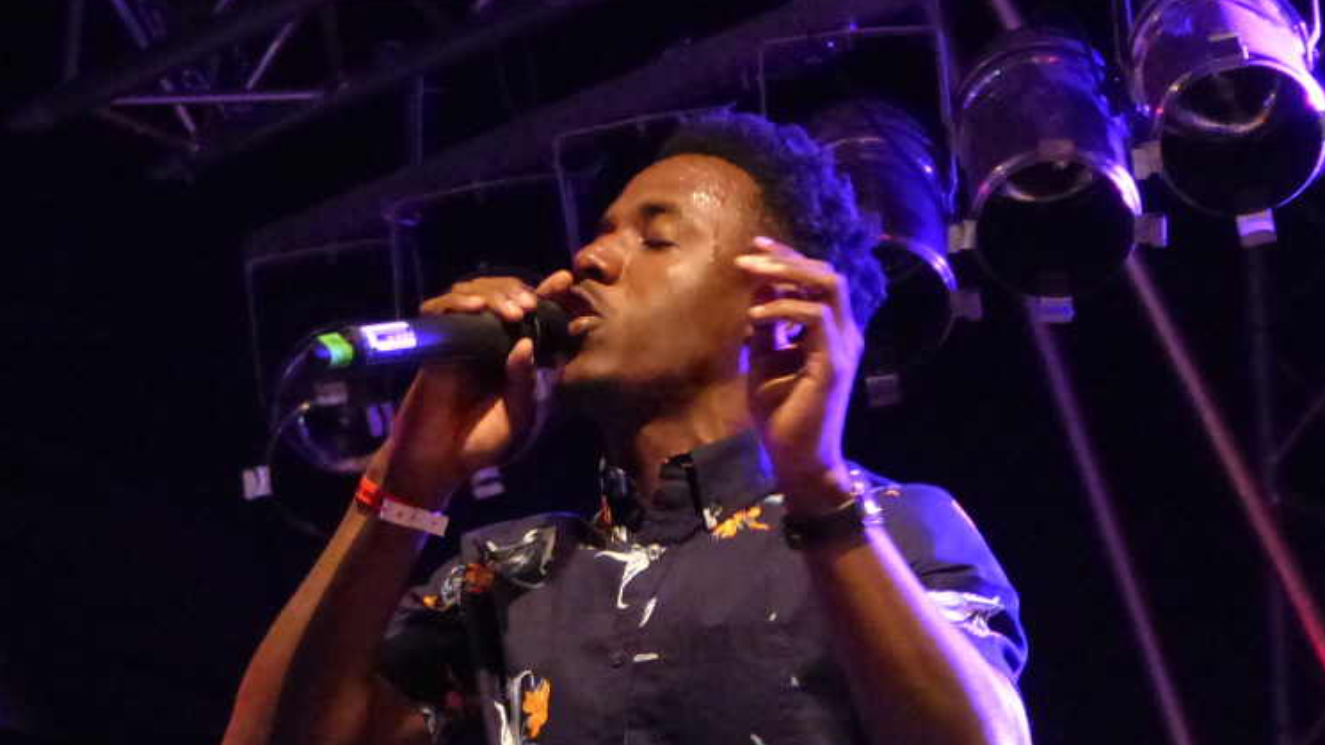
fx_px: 6218
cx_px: 663
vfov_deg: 6.8
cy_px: 855
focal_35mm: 177
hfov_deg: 12.2
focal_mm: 21.8
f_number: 2.8
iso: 1600
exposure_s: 1/60
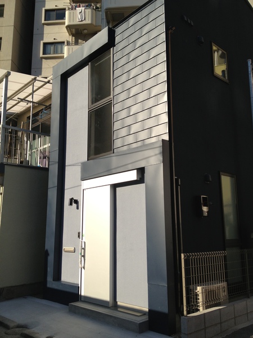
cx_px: 126
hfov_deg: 40.7
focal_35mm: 35
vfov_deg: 52.6
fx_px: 341
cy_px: 169
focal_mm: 4.28
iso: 50
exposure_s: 1/1200
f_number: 2.4
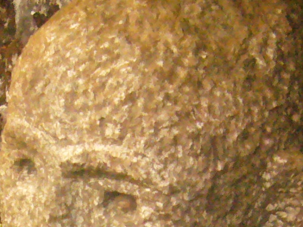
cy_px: 436
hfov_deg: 12.7
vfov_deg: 9.1
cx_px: 57
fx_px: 1357
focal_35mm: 155
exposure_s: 1/500
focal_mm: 4.6
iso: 400
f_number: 2.8
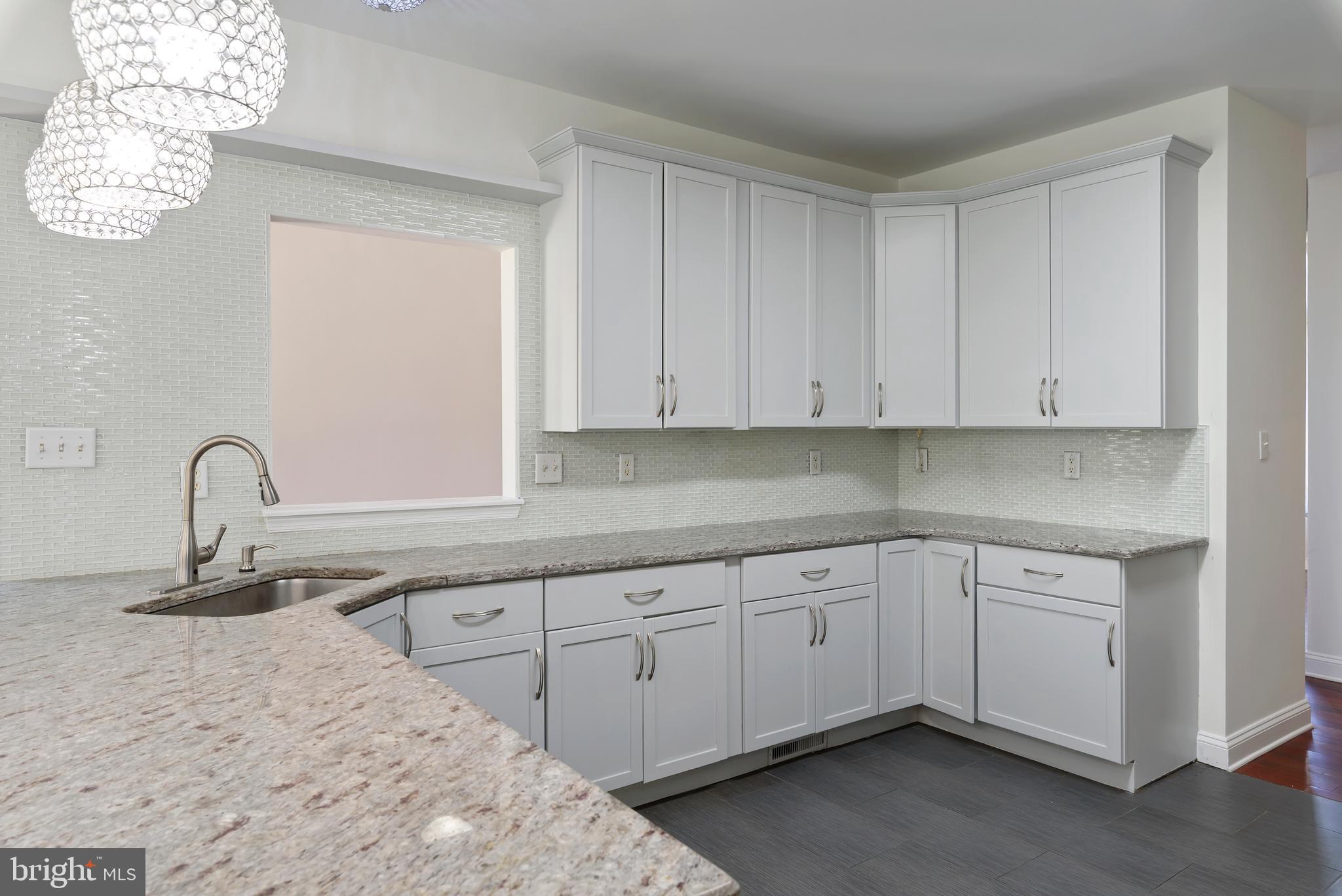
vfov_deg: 57.3
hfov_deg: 78.6
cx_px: 671
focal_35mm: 22
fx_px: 820
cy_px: 448
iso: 400
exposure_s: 1/15
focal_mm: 22
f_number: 8
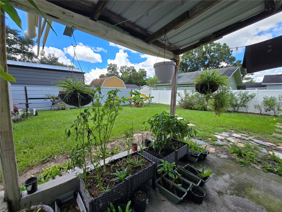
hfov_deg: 106.2
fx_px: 106
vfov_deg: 89.9
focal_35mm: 13
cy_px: 106
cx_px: 141
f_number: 2.2
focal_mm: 2.2
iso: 50
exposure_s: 1/868
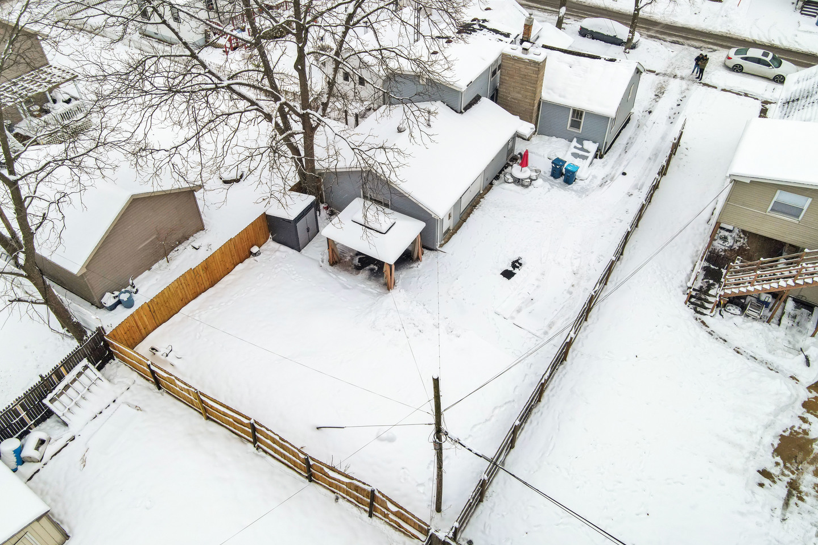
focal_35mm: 25
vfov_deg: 51.2
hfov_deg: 71.5
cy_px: 243
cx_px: 409
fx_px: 568
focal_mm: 4.5
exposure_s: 1/320
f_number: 2.8
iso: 100
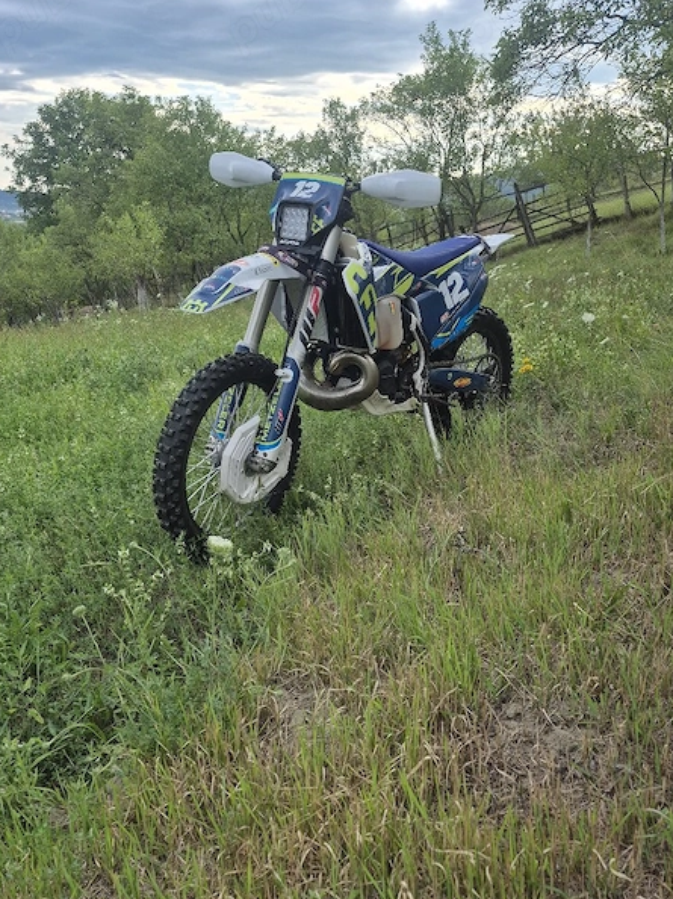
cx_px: 386
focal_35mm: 31
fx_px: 804
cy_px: 481
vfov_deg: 58.3
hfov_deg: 45.3
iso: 25
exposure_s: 1/588
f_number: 1.8
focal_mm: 5.4
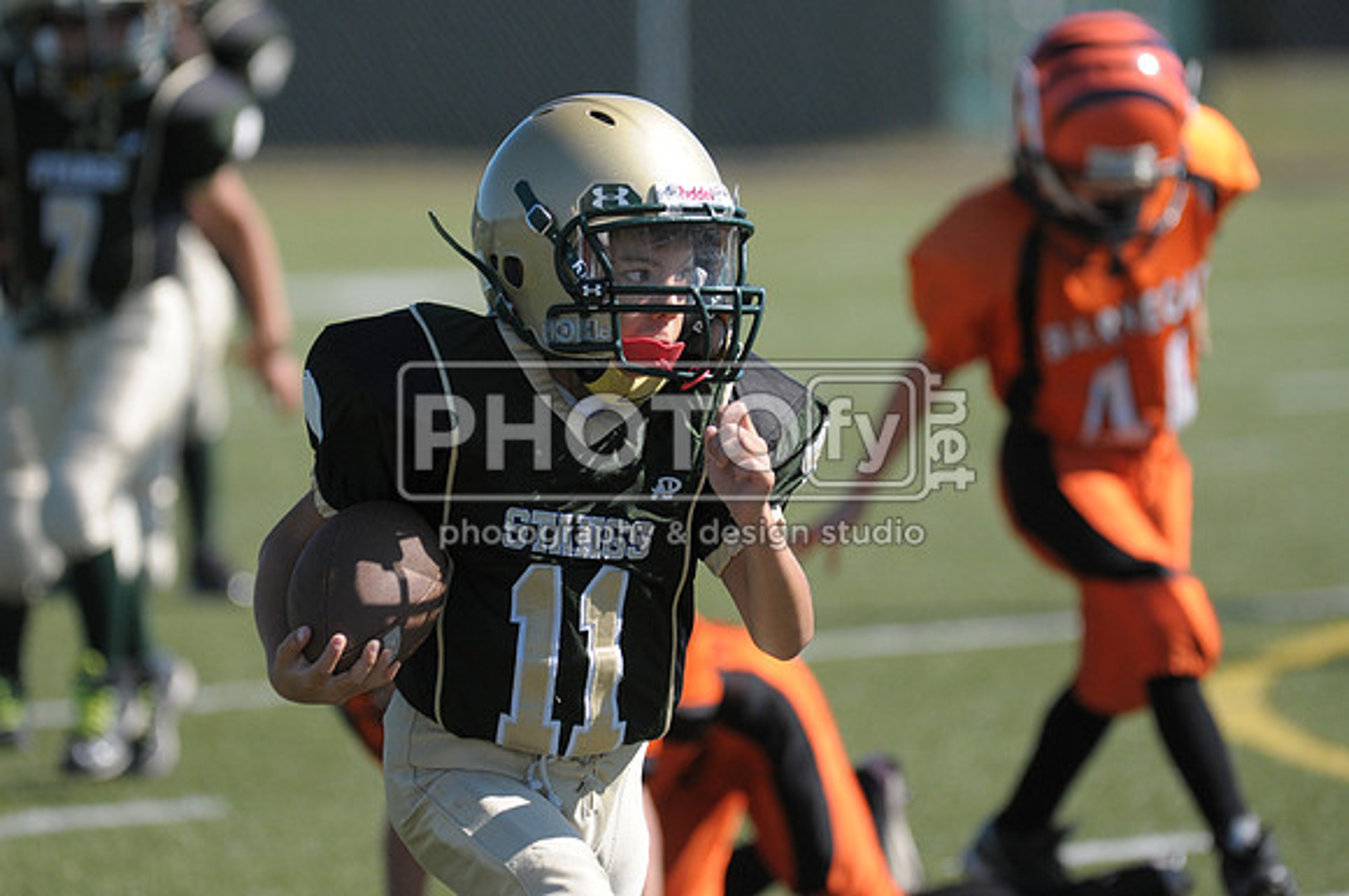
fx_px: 14594
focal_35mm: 390
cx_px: 674
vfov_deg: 3.5
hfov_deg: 5.3
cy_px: 448
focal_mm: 260
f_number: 4
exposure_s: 1/3200
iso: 640
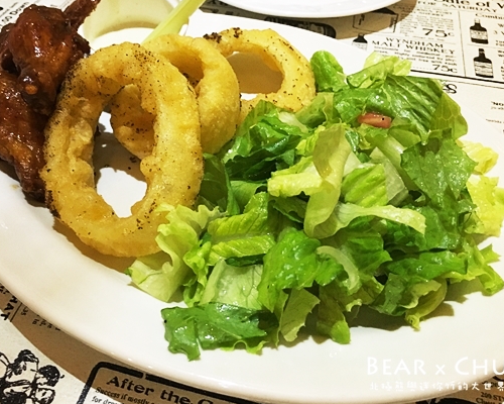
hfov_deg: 52.7
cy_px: 182
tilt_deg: -43.9
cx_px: 221
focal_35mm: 34
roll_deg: +0.2
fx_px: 507
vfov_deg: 43.3
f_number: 2.2
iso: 250
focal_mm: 4.15
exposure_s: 1/15
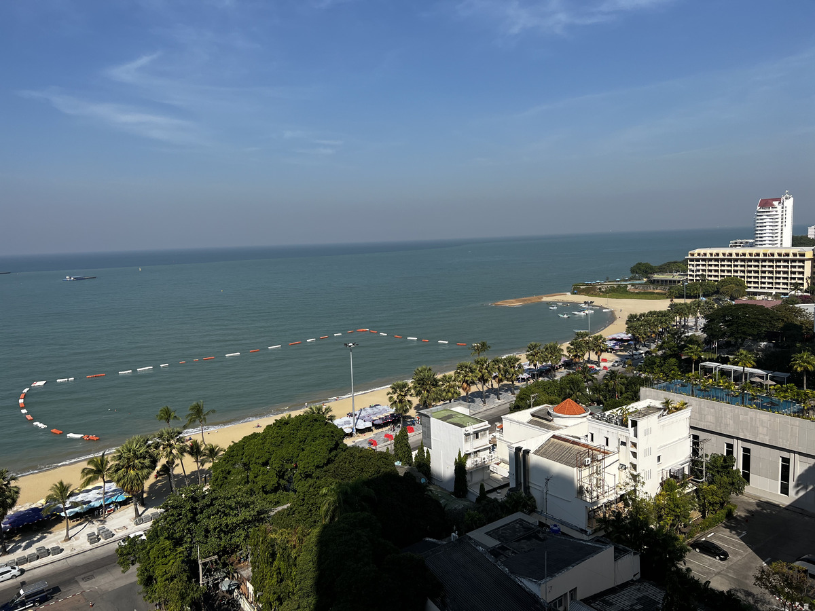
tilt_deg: -7.1
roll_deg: +2.4
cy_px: 306
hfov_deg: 67.3
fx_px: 612
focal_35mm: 26
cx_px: 408
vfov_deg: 53.1
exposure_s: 1/5587
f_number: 1.5
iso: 50
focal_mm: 5.7
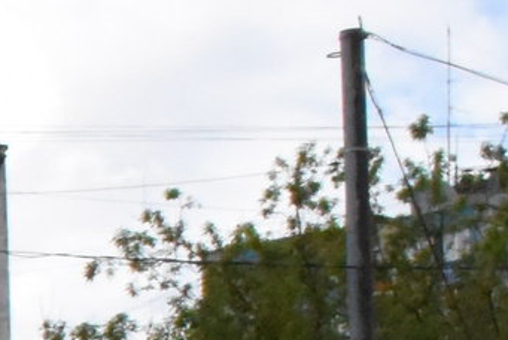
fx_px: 3654
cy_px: 913
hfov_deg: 7.1
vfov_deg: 5.1
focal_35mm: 259
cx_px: -1028
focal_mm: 23
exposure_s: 1/2000
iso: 6400
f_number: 22
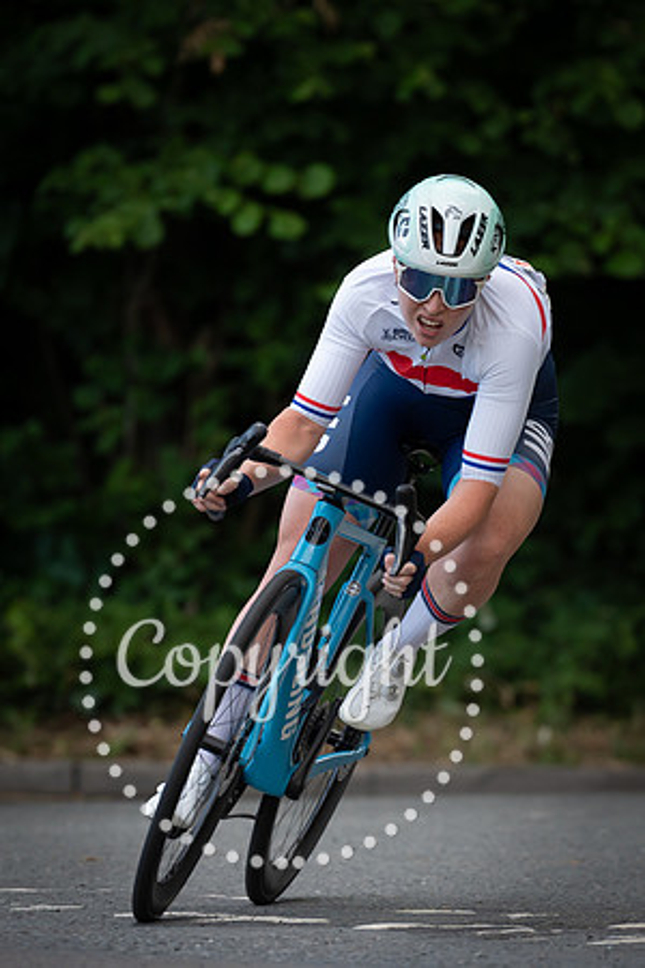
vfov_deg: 5.3
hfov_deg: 3.5
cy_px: 527
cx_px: 442
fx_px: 10539
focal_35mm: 392
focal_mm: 200
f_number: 3.2
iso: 1000
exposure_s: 1/800
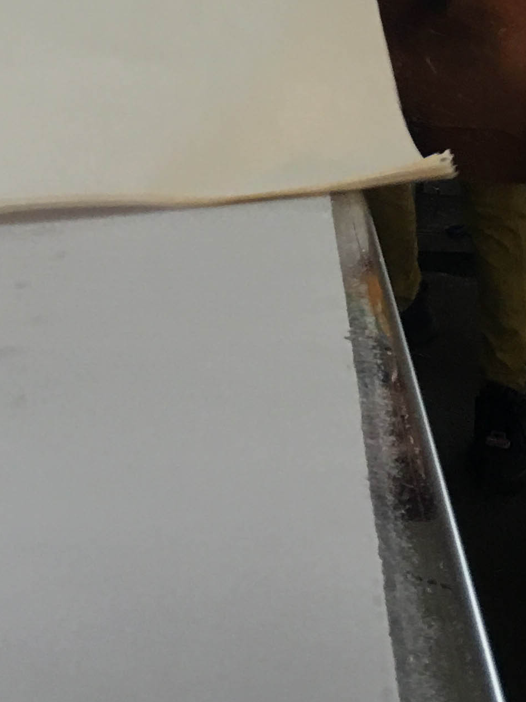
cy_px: -264
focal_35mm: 93
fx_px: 1884
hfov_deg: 15.9
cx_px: 222
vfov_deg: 19.2
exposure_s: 1/15
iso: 40
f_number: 2.2
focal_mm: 4.15
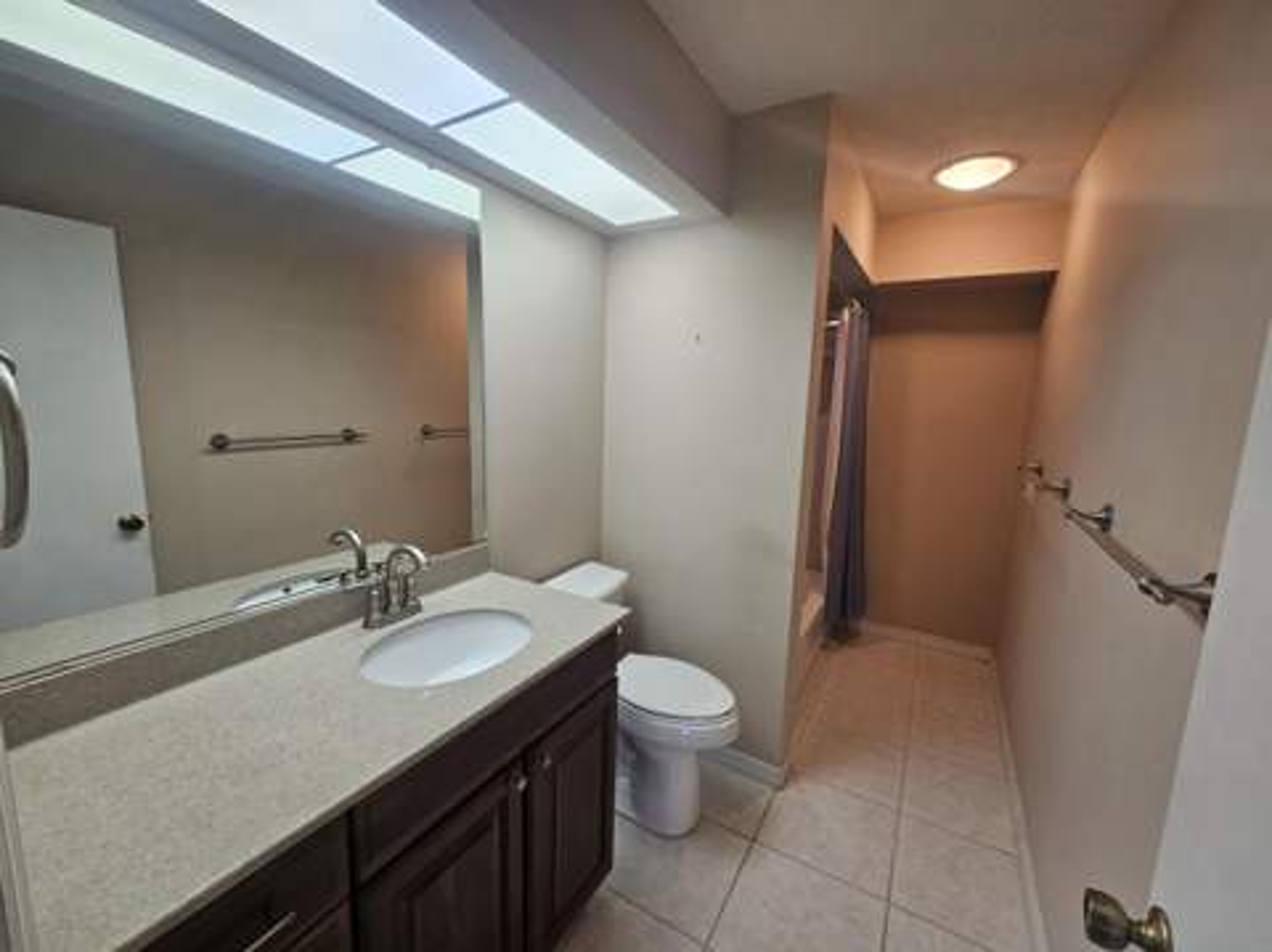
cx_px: 636
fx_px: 477
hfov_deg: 106.2
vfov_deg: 89.8
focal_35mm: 13
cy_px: 476
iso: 200
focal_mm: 2.2
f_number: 2.2
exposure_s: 1/60
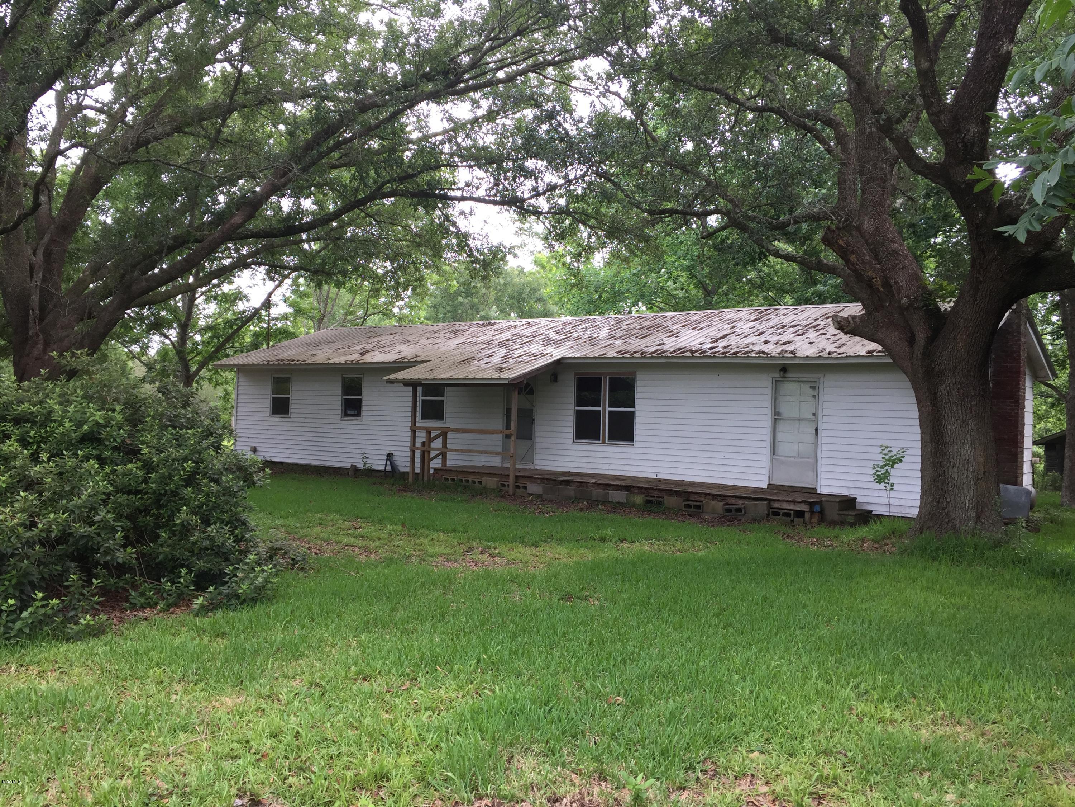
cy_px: 404
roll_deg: -1.7
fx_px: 901
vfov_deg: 48.2
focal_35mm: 29
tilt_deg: +1.9
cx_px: 538
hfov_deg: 61.7
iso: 32
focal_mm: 4.15
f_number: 2.2
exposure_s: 1/145
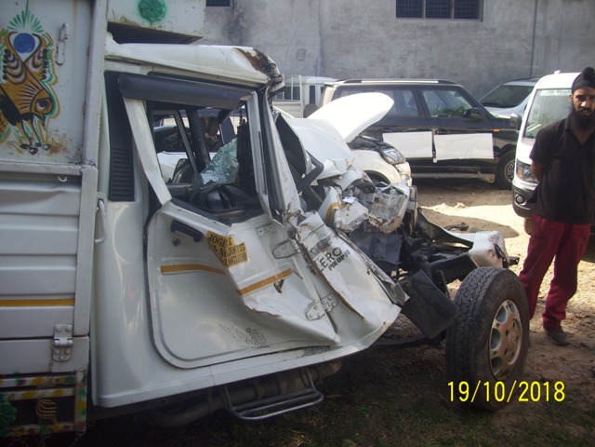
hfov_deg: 54.0
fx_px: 584
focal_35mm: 34
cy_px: 224
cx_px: 298
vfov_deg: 41.8
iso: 80
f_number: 2.9
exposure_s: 1/250
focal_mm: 5.7
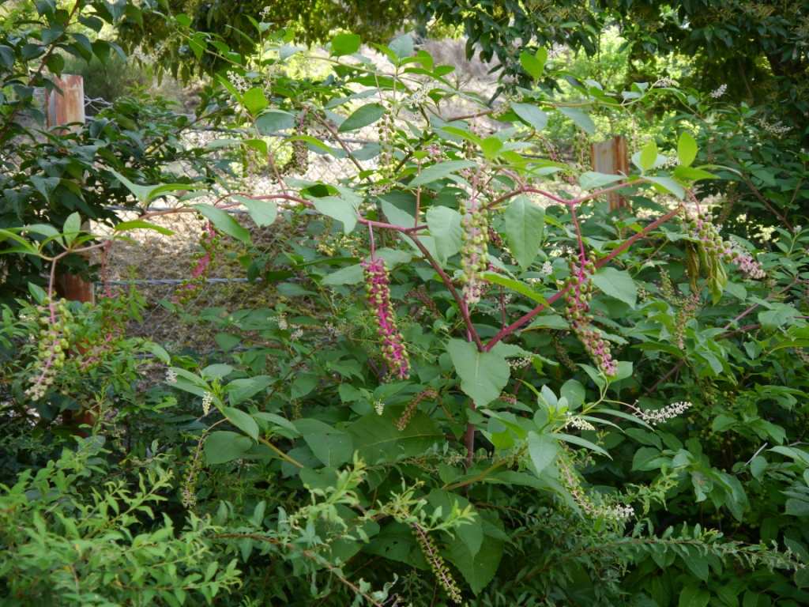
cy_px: 304
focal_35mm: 34
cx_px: 404
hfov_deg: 54.0
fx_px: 795
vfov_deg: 41.8
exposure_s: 1/250
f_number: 4
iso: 320
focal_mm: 17
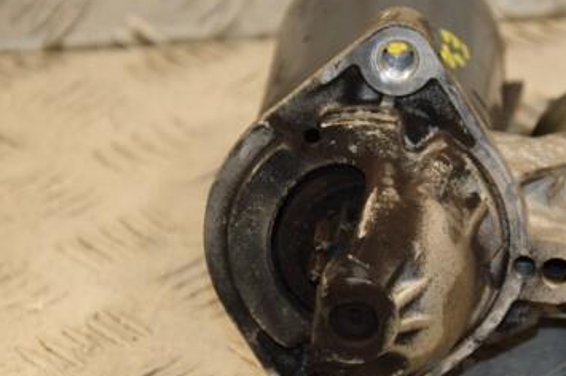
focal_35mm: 203
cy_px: 170
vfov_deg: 6.8
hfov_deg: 10.1
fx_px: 3189
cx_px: 397
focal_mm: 80
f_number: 5.3
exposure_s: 1/125
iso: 800
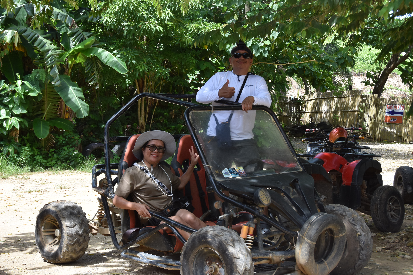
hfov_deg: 33.4
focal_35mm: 60
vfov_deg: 22.6
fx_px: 688
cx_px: 206
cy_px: 138
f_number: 8
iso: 640
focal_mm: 40
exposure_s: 1/500
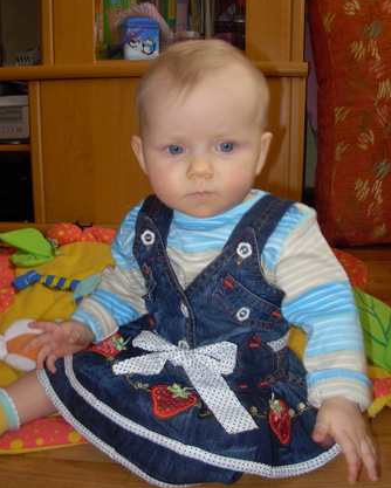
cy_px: 257
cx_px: 197
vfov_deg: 45.8
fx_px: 578
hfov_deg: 37.4
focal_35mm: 40
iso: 79
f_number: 2.9
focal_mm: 6.3
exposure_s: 1/22.6
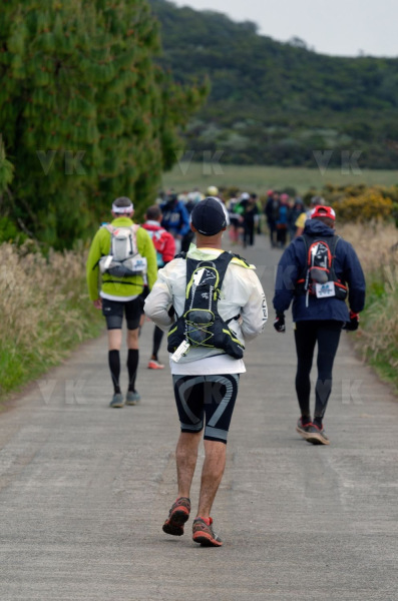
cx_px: 199
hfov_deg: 5.4
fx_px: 4251
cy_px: 300
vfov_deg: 8.1
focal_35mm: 255
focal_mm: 170
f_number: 5.6
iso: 320
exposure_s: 1/640
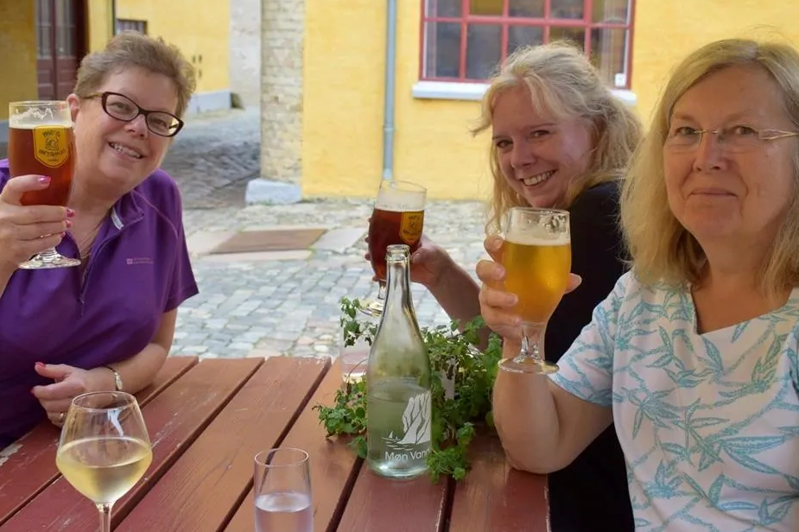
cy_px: 244
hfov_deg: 40.4
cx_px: 396
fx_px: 1087
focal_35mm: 49
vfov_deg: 27.5
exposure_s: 1/160
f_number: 6.3
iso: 400
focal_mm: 28
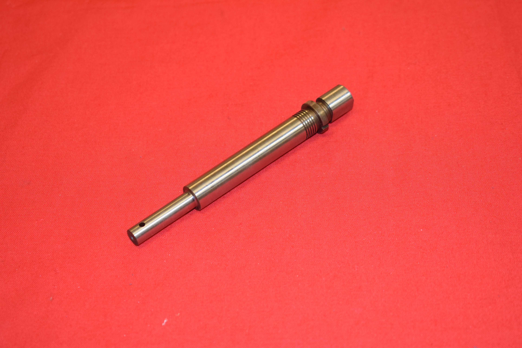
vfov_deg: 16.6
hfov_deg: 24.6
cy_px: 174
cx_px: 261
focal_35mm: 82
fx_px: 1196
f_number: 5.6
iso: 1250
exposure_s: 1/80
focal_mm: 55
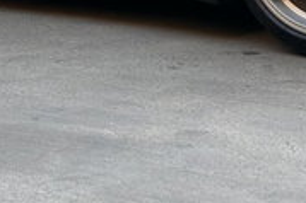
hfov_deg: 9.6
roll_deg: -0.9
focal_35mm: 214
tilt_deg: -1.6
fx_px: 1817
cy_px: -179
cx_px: 268
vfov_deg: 6.3
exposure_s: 1/120
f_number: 1.78
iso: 100
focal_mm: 6.86
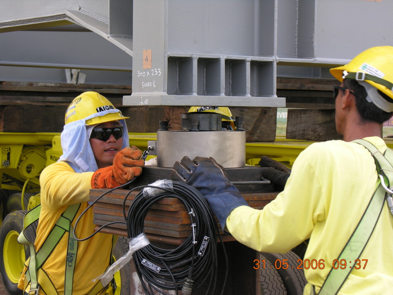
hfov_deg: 20.9
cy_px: 148
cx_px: 196
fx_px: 1067
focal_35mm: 94
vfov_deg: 15.7
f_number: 4.5
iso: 50
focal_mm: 24
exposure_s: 1/104
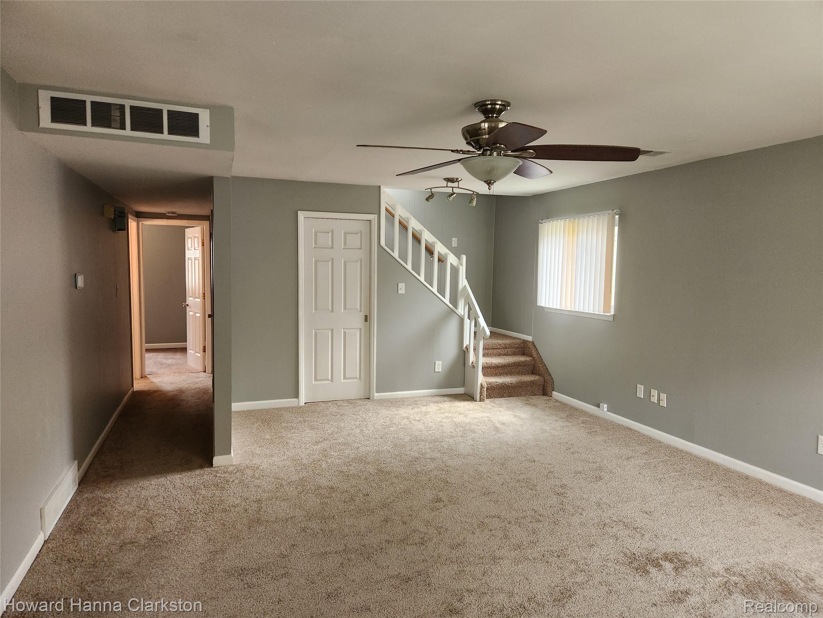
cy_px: 309
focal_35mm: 23
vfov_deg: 58.9
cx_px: 412
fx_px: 547
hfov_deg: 73.9
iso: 250
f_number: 1.8
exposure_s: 1/120
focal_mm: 5.4
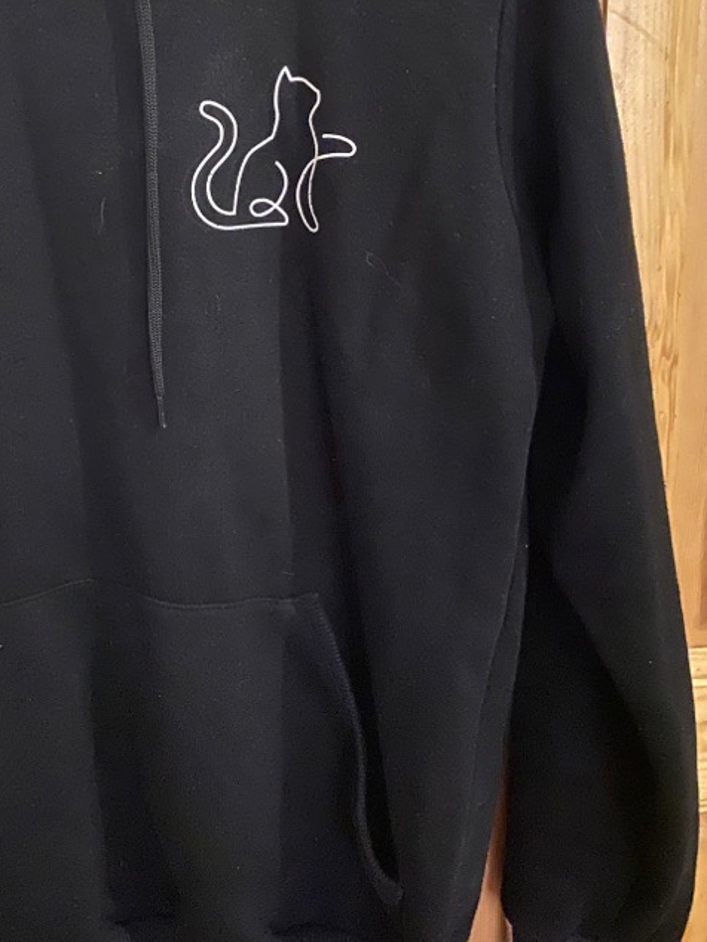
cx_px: 181
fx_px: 1116
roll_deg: +2.6
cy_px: 331
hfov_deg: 34.5
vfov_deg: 45.2
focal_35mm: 41
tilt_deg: -12.8
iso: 1600
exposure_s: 1/23
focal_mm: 4.25
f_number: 1.8
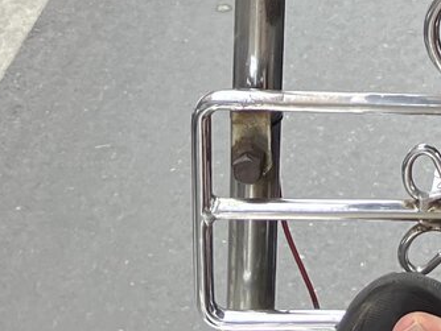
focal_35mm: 134
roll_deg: -0.7
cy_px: -438
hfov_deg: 14.5
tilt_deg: -10.1
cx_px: 423
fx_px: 1708
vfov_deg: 9.9
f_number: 1.8
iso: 32
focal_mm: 3.99
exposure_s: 1/415
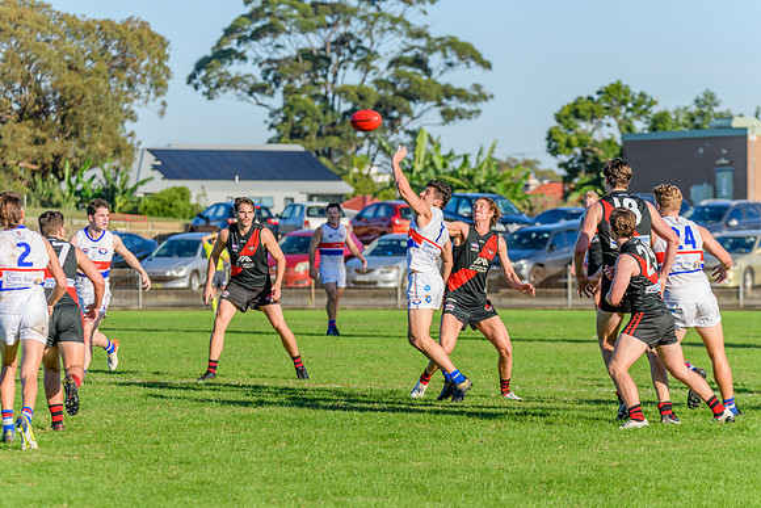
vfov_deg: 6.3
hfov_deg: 9.5
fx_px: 4589
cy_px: 254
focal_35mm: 217
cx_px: 380
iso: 800
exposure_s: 1/2000
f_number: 7.1
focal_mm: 210
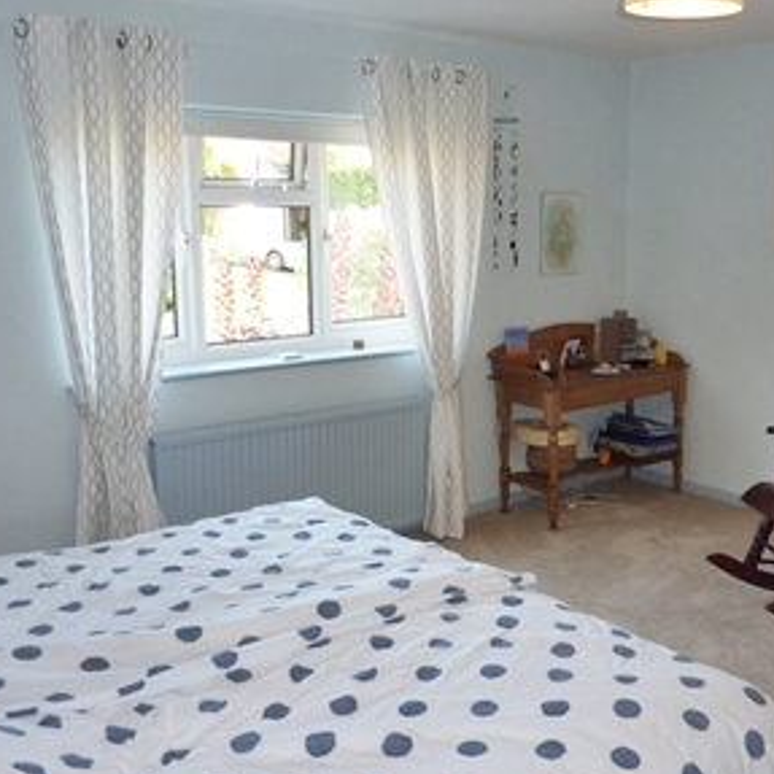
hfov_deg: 44.6
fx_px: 936
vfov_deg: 44.9
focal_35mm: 37
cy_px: 348
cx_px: 483
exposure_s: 1/30
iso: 100
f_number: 3.3
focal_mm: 4.1
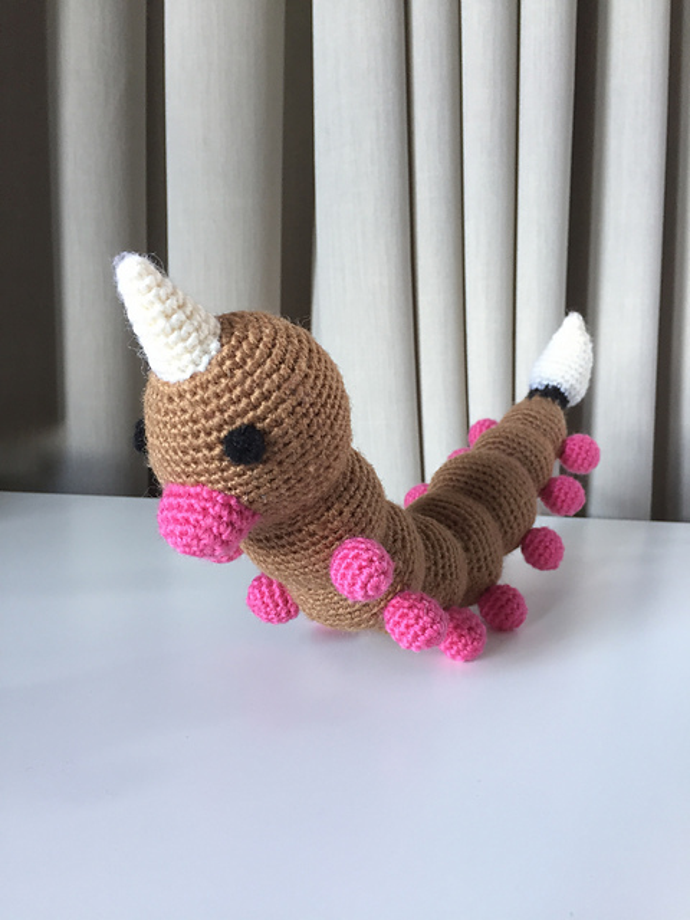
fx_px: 771
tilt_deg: -10.0
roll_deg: -1.7
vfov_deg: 61.7
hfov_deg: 48.2
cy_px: 460
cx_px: 345
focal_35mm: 29
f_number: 2.2
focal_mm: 4.15
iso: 100
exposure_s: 1/33
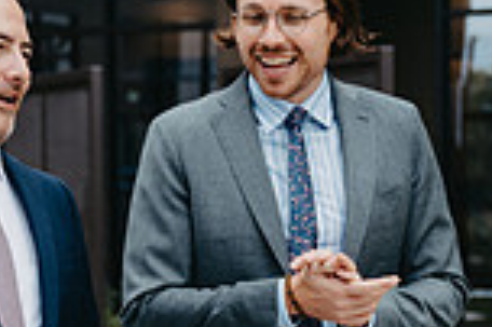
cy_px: 299
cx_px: 117
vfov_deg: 8.3
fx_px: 2239
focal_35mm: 164
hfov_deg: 12.5
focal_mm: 43
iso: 100
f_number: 2.8
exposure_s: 1/320
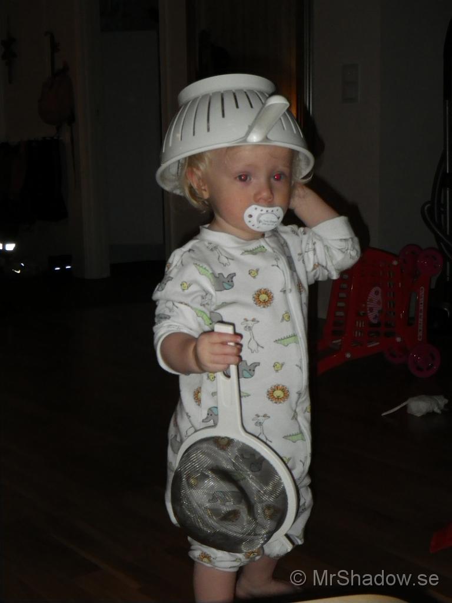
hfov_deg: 28.6
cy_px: 302
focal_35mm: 51
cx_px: 226
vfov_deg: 37.5
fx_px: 888
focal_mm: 9.1
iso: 400
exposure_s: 1/60
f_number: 4.4
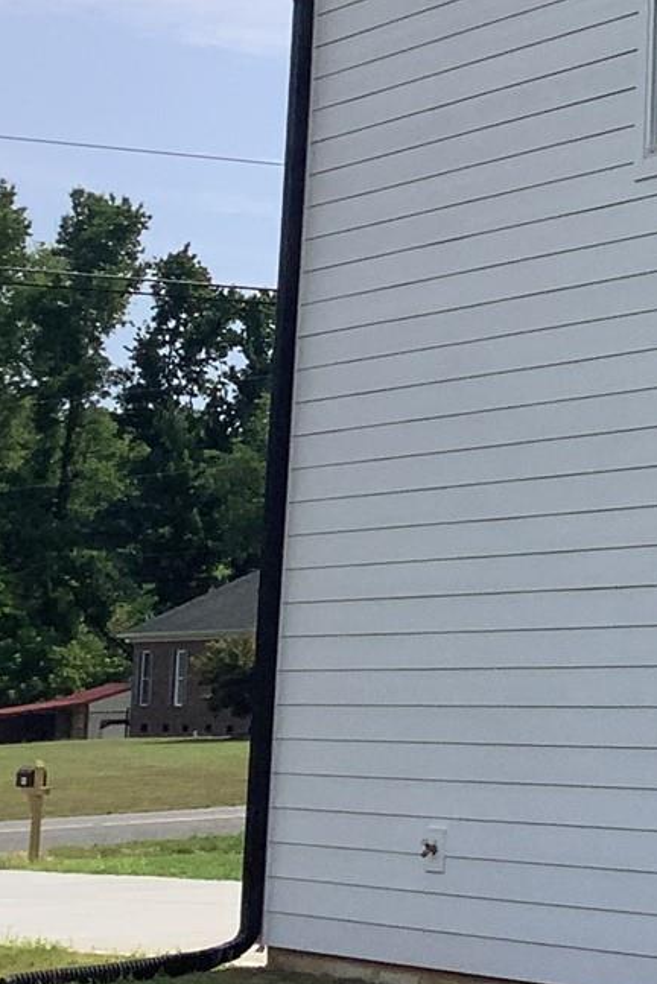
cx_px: 1360
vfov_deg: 19.9
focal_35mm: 102
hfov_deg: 11.8
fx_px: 2789
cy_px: 290
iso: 25
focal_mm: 3.3
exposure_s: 1/2262
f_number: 2.4
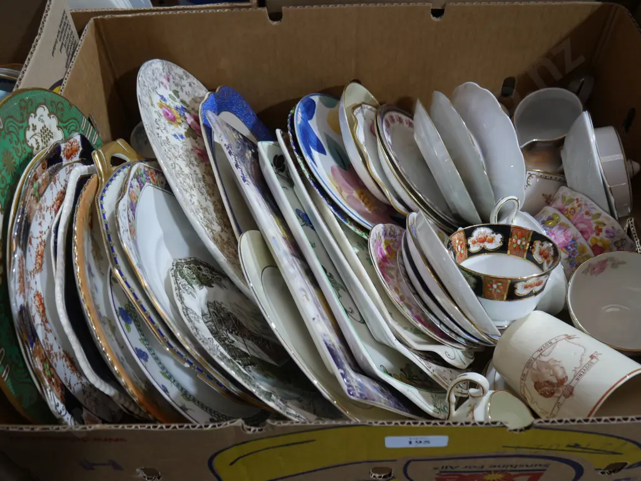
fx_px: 667
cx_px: 320
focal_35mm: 36
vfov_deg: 39.7
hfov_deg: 51.3
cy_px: 240
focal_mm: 18
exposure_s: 1/60
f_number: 4
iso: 400
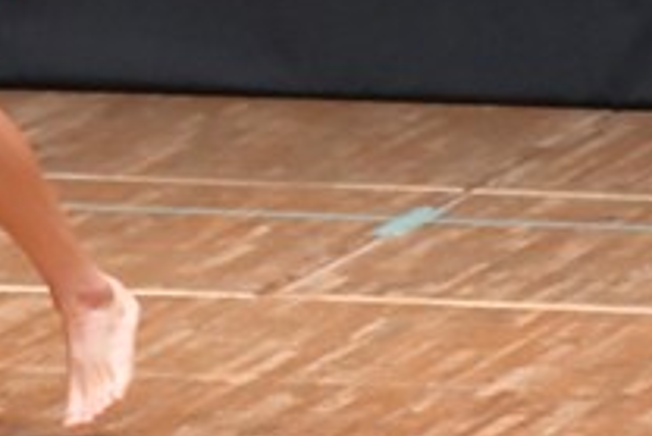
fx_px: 19229
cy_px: -289
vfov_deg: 1.3
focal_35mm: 1061
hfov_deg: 1.9
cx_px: 33
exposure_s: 1/400
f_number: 5.6
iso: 8000
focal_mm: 190
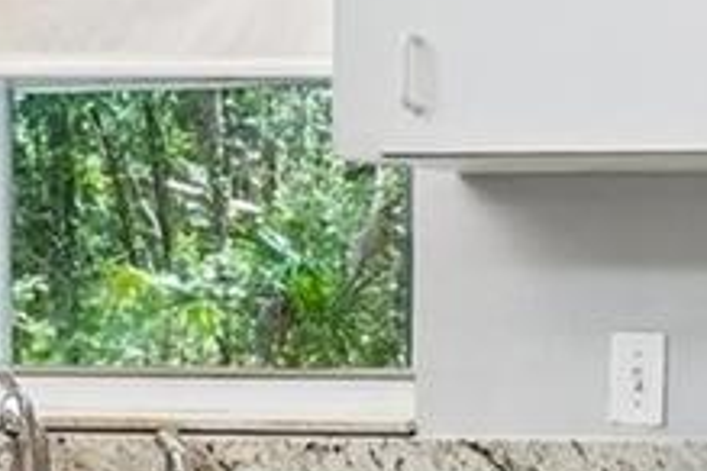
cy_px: 274
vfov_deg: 11.7
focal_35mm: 117
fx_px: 2298
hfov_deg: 15.7
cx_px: 1133
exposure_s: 1/10
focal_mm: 16
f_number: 8
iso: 400
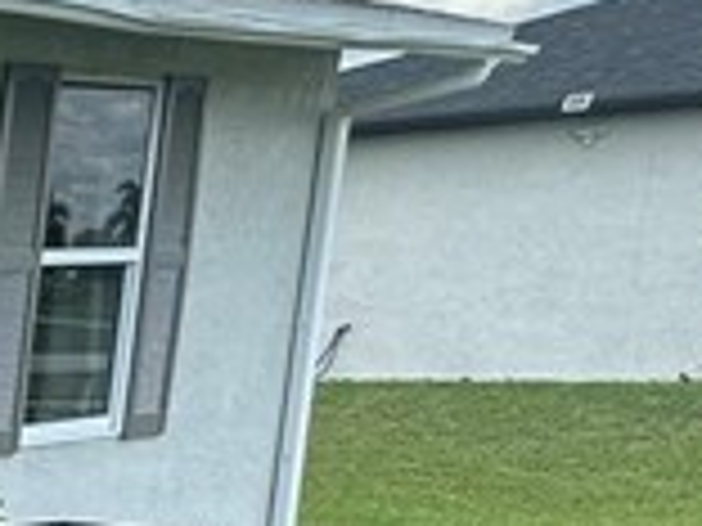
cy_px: 836
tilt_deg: -14.7
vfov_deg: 14.7
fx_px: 1866
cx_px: -1030
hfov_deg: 14.0
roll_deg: +2.2
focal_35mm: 92
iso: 40
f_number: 2.2
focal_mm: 2.22
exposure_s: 1/447
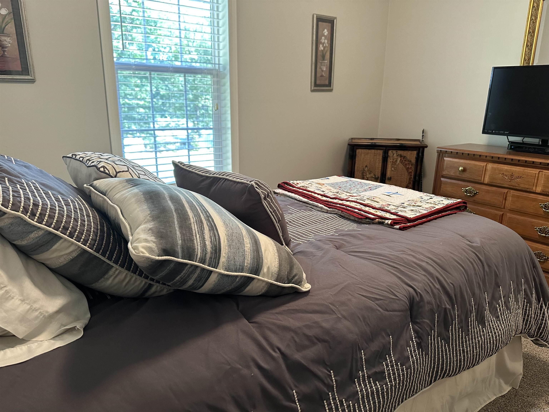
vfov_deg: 56.8
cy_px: 206
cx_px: 274
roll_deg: -0.9
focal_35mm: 24
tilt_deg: -16.4
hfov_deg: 71.6
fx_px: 381
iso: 320
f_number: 1.78
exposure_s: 1/60
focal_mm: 6.86
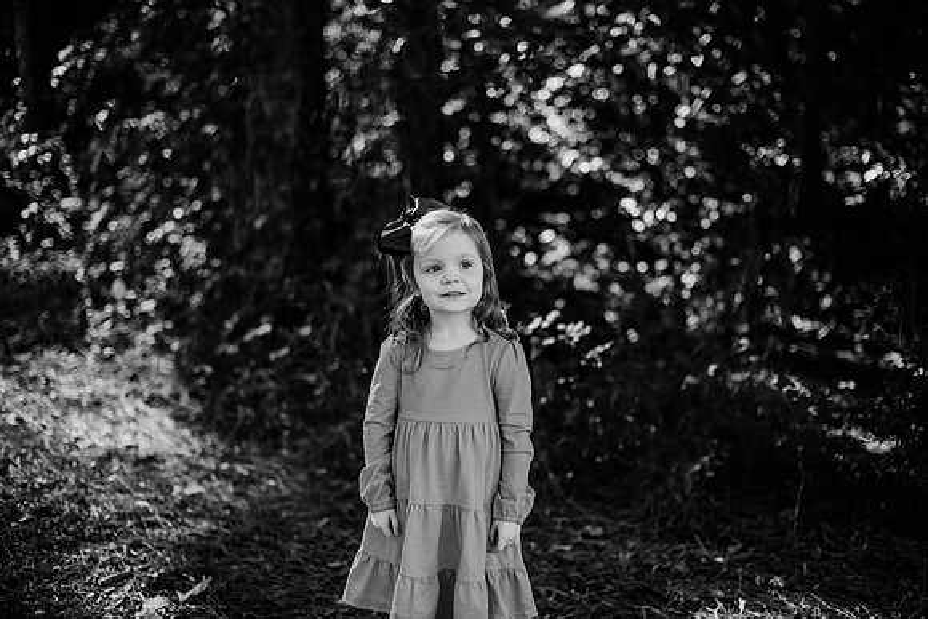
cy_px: 310
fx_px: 1289
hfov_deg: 39.6
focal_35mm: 50
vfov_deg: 27.0
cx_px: 464
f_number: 2
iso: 200
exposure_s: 1/1000
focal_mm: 50
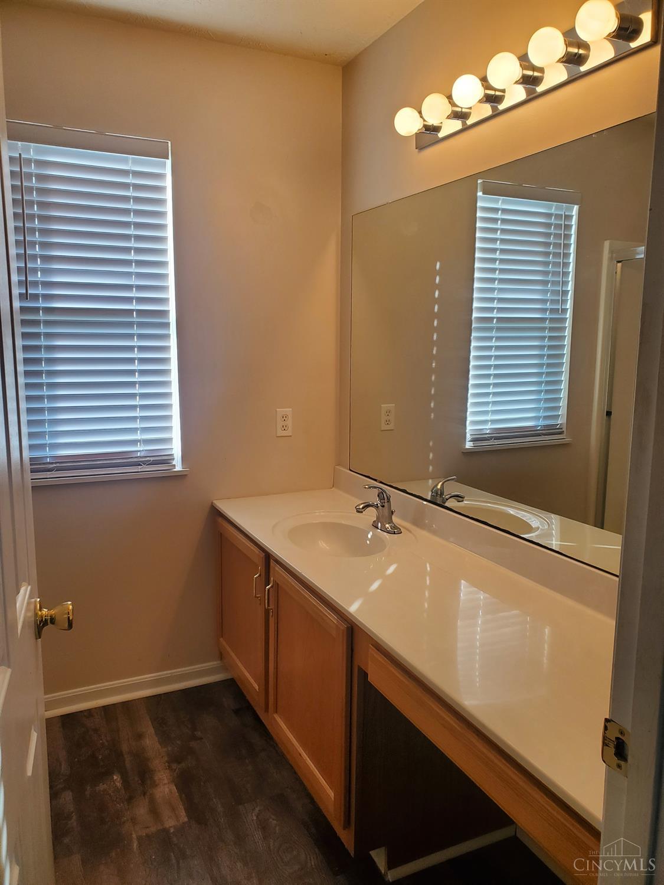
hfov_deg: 53.1
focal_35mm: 26
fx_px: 665
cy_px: 442
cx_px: 332
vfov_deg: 67.3
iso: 100
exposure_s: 1/120
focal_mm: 4.3
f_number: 2.4
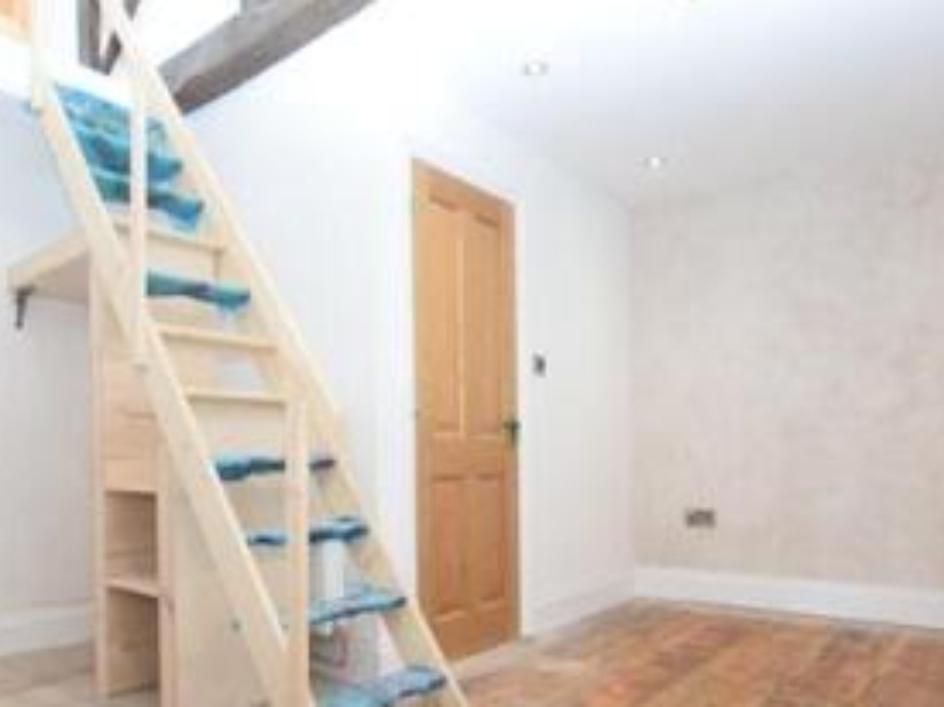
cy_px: 482
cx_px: 354
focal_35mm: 25
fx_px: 681
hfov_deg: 68.3
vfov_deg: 53.5
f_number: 5
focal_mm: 10
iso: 800
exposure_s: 1/100
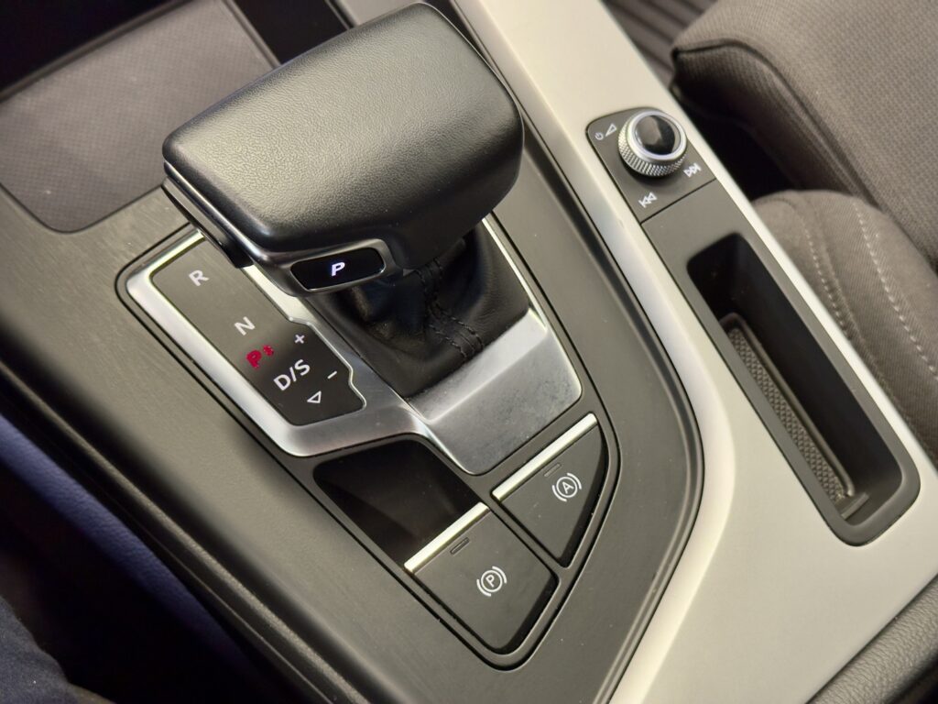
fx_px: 1301
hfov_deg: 39.7
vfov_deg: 30.3
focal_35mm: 48
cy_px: 352
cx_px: 469
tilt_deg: -56.6
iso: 500
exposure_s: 1/36
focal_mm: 6.76
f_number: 1.78
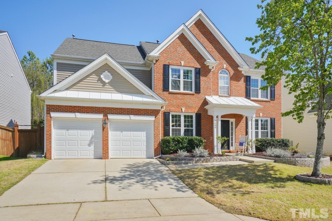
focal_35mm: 23
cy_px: 110
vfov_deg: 55.1
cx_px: 166
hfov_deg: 76.1
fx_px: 212
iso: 500
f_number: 9
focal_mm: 23
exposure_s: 1/1250
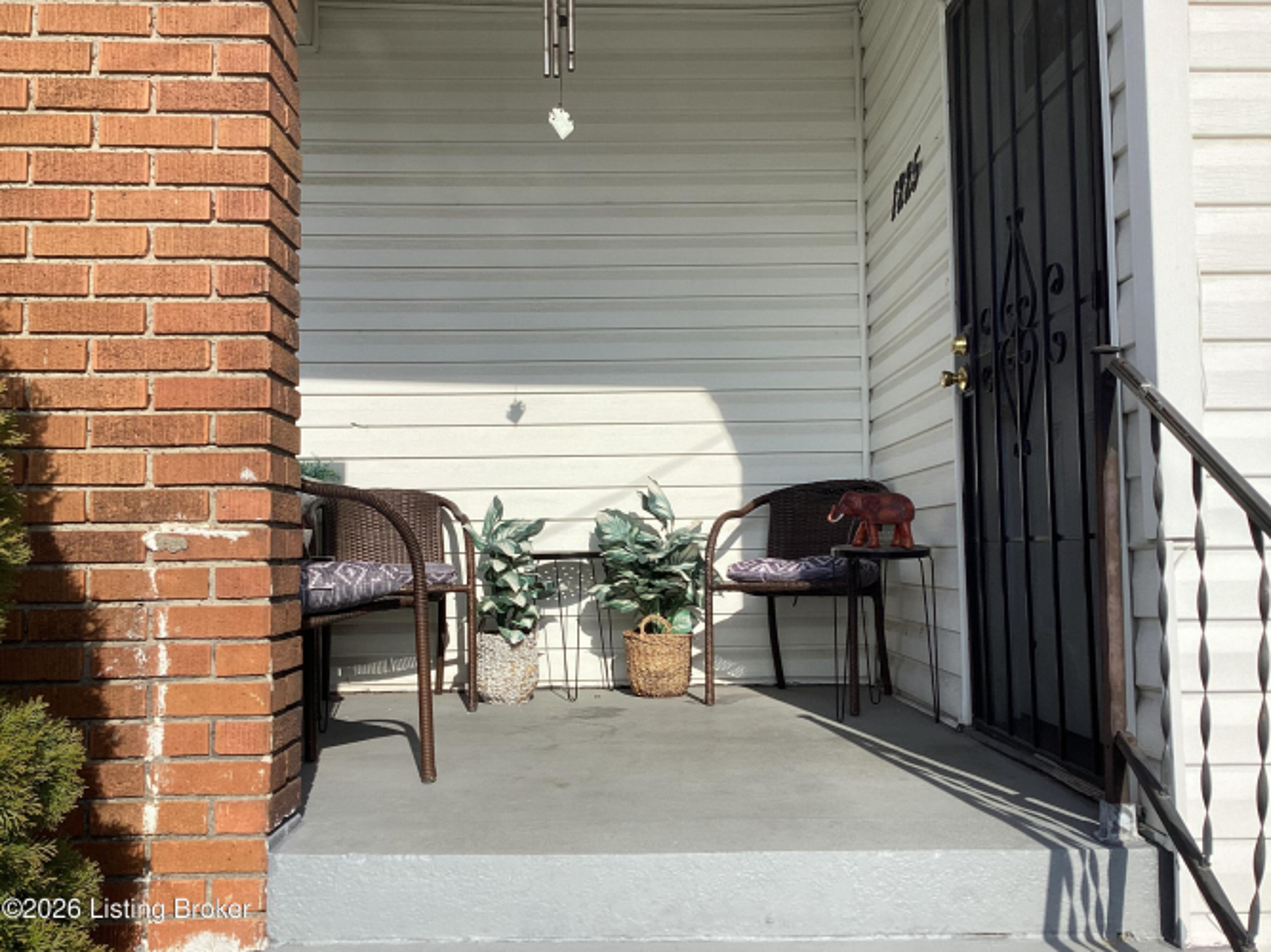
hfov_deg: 58.4
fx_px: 1138
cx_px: 636
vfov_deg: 45.4
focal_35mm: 31
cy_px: 476
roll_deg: +0.2
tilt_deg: +4.0
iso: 25
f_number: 2.4
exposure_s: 1/1698
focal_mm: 3.3
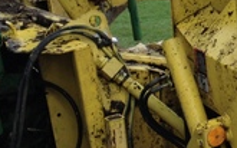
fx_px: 788
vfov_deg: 10.6
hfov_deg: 16.2
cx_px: 303
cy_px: -6
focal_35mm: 122
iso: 50
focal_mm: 4.28
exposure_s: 1/127
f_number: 2.4
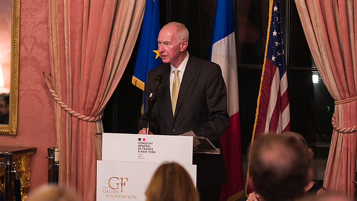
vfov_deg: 10.5
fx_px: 1099
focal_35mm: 116
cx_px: 172
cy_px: 86
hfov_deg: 18.5
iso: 3200
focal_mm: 102
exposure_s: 1/200
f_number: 3.2
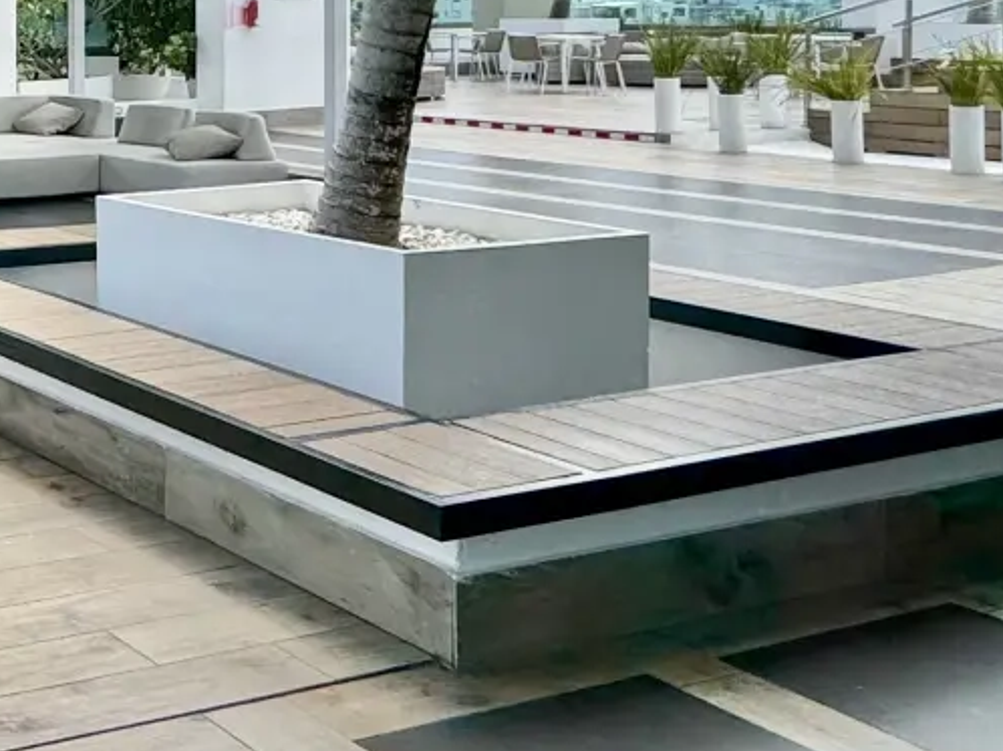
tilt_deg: -1.7
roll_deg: +0.5
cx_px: -248
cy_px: 16
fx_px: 1564
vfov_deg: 25.8
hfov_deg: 29.6
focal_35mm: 54
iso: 40
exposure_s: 1/2208
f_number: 2.2
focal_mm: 2.22
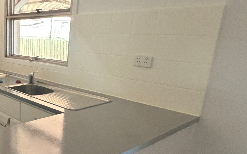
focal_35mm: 36
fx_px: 242
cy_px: 90
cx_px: 5
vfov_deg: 35.2
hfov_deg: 46.1
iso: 500
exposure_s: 1/50
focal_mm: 2.22
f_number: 2.2
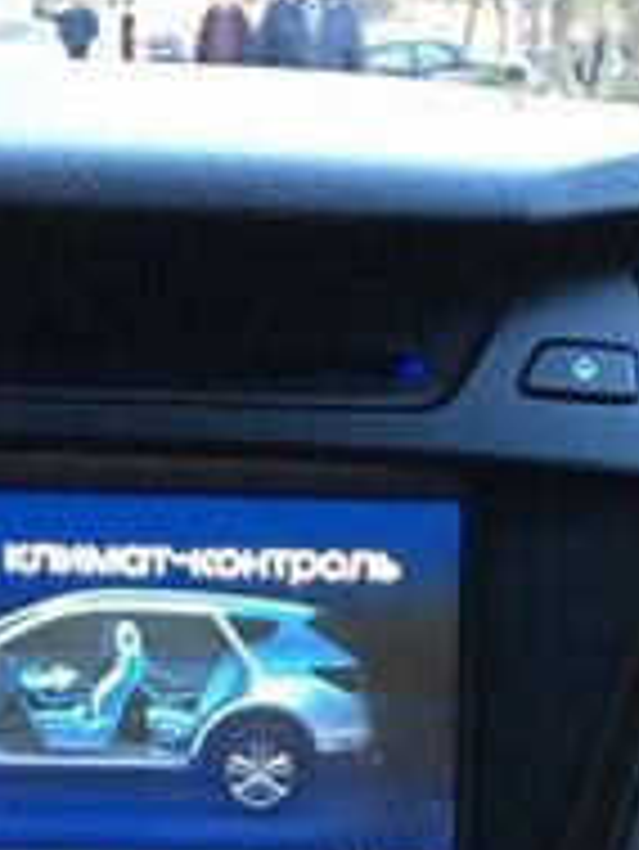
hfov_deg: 19.2
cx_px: 144
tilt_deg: -29.9
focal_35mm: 76
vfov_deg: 23.0
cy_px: 1088
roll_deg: -1.9
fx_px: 1868
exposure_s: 1/17
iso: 200
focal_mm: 4.15
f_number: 2.2
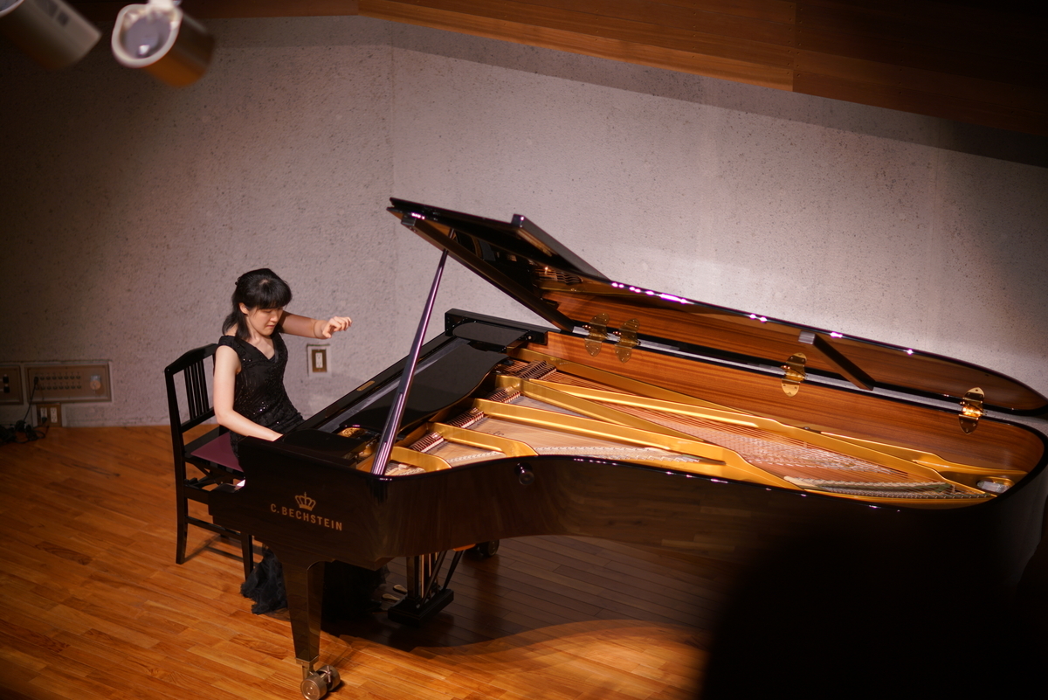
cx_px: 524
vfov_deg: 16.1
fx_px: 2475
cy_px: 350
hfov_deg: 23.9
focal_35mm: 85
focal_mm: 85
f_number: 1.3
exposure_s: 1/100
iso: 200
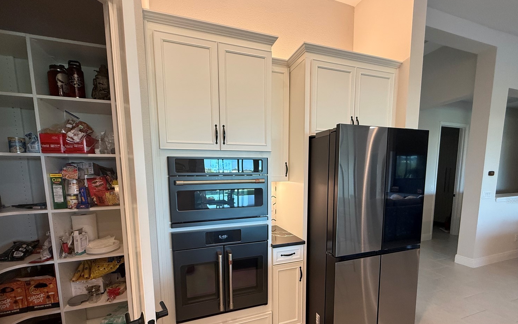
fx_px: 226
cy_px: 200
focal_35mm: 16
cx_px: 260
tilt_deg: -5.9
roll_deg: +1.2
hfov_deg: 97.8
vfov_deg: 70.2
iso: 250
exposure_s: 1/120
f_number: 2.2
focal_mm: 2.22
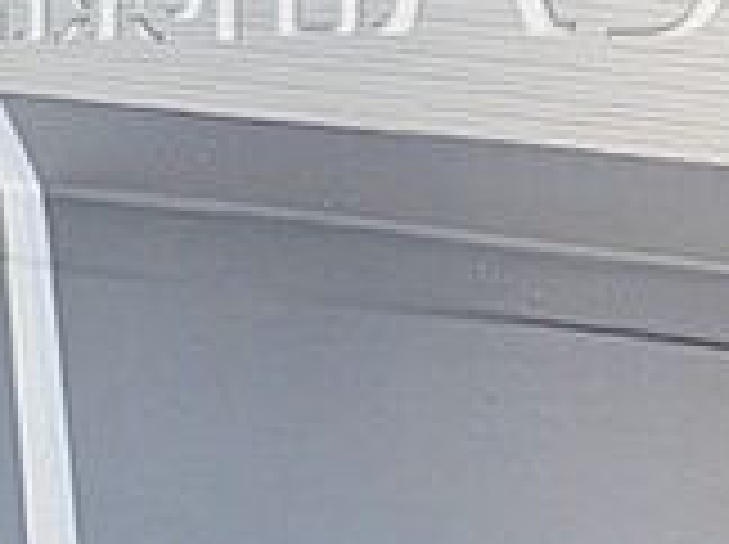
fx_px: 1093
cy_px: -40
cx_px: 450
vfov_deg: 26.0
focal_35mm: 52
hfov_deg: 36.7
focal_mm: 1.83
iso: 50
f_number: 2.2
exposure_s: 1/1751
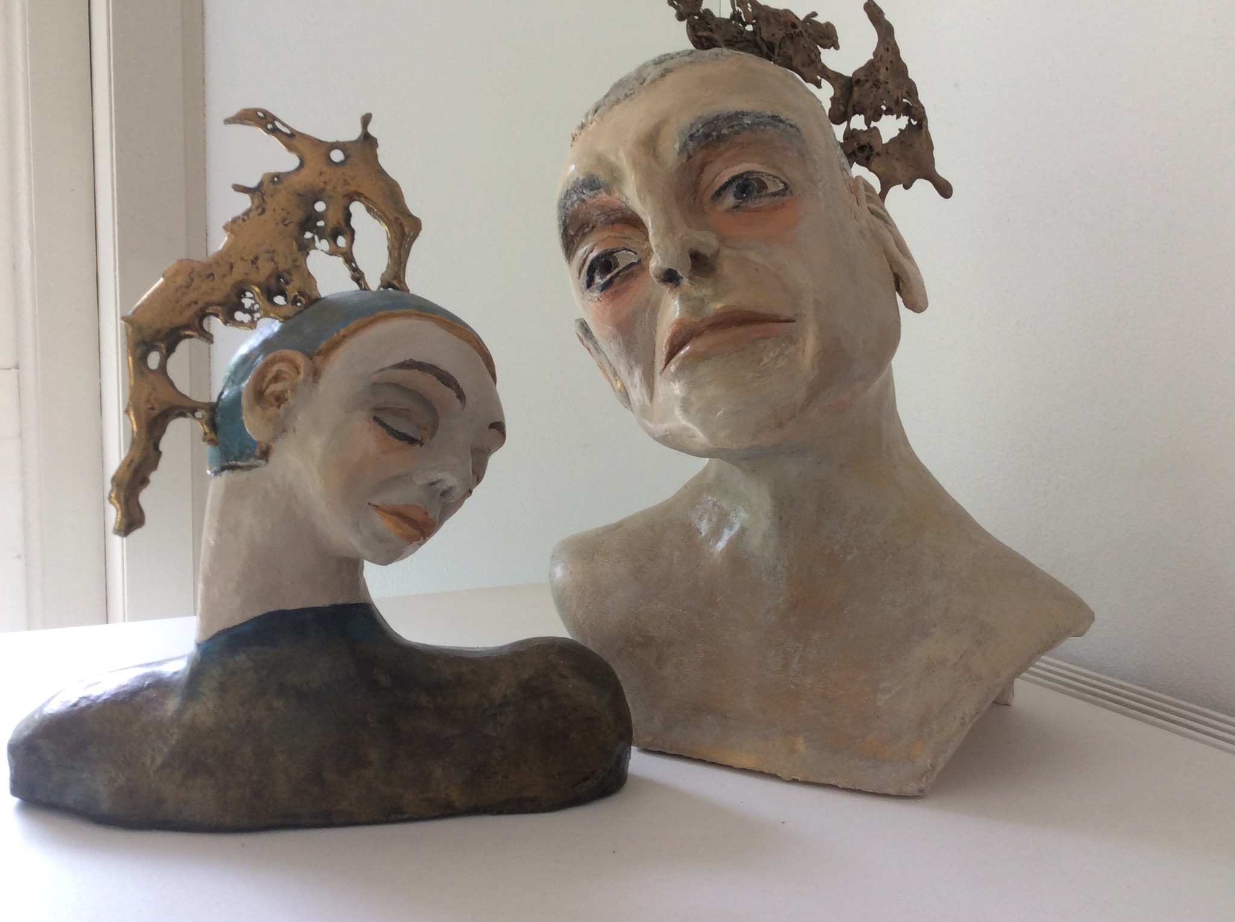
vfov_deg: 44.0
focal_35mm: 32
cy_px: 461
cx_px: 618
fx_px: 1140
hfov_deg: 56.9
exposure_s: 1/33
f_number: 2.4
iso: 40
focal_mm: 3.3
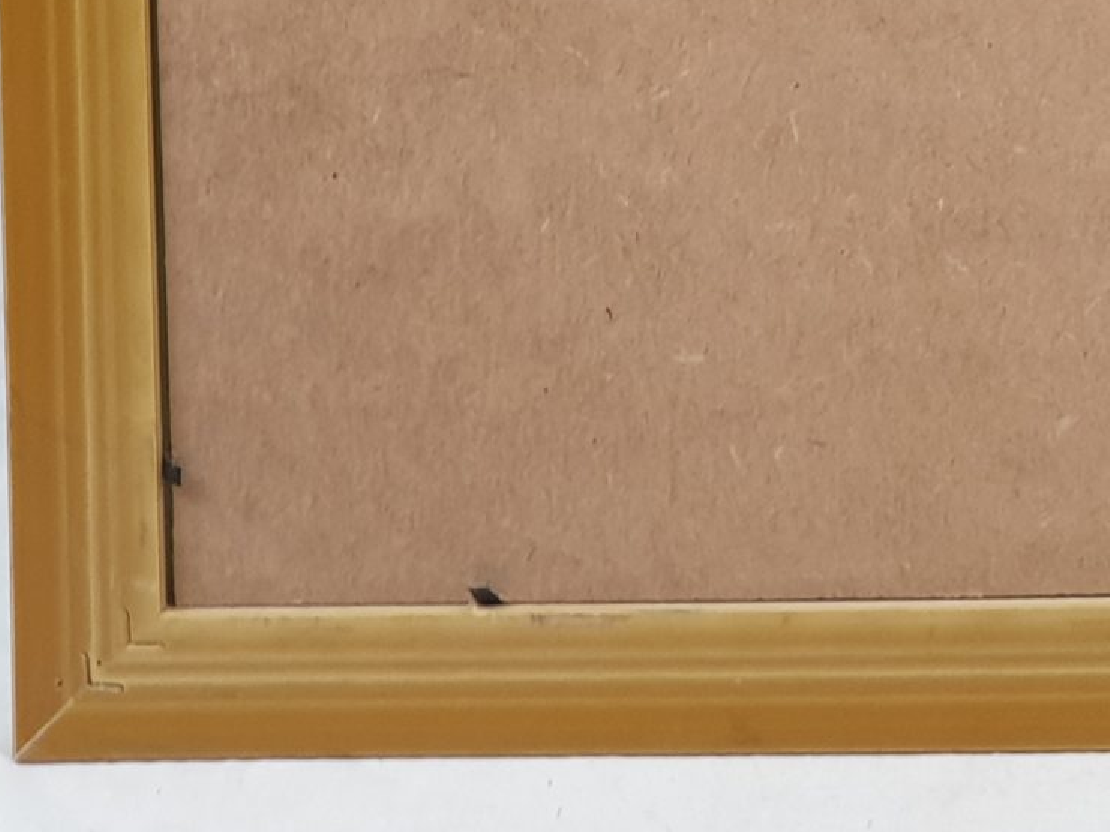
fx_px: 5772
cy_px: -499
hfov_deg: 10.7
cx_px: 1542
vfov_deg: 8.0
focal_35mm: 180
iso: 100
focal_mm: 6
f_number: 2.4
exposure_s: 1/33
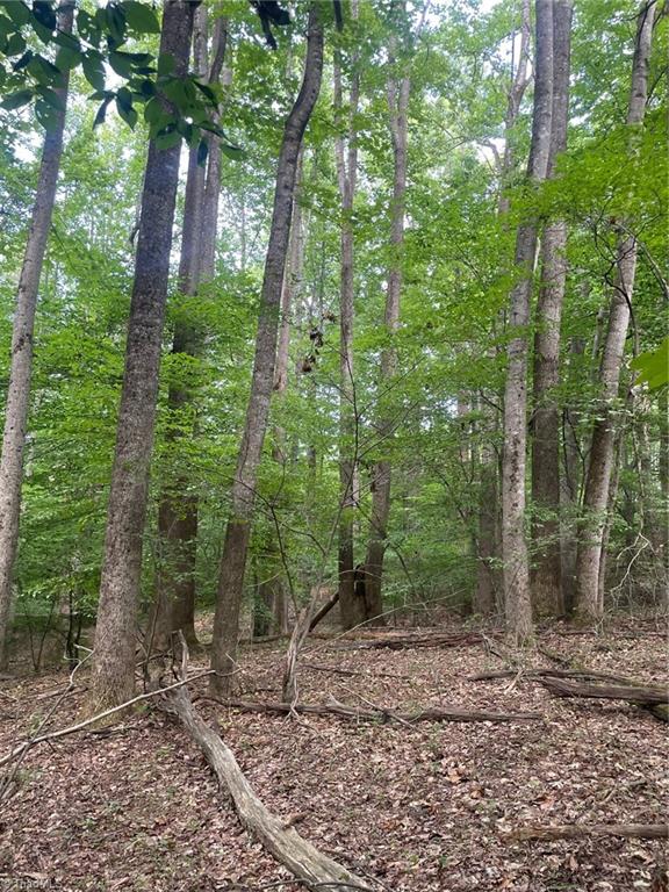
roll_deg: -1.9
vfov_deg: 67.3
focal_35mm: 26
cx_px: 334
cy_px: 446
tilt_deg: +11.1
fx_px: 670
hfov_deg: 53.1
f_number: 1.6
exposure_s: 1/121
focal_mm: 4.2
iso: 100
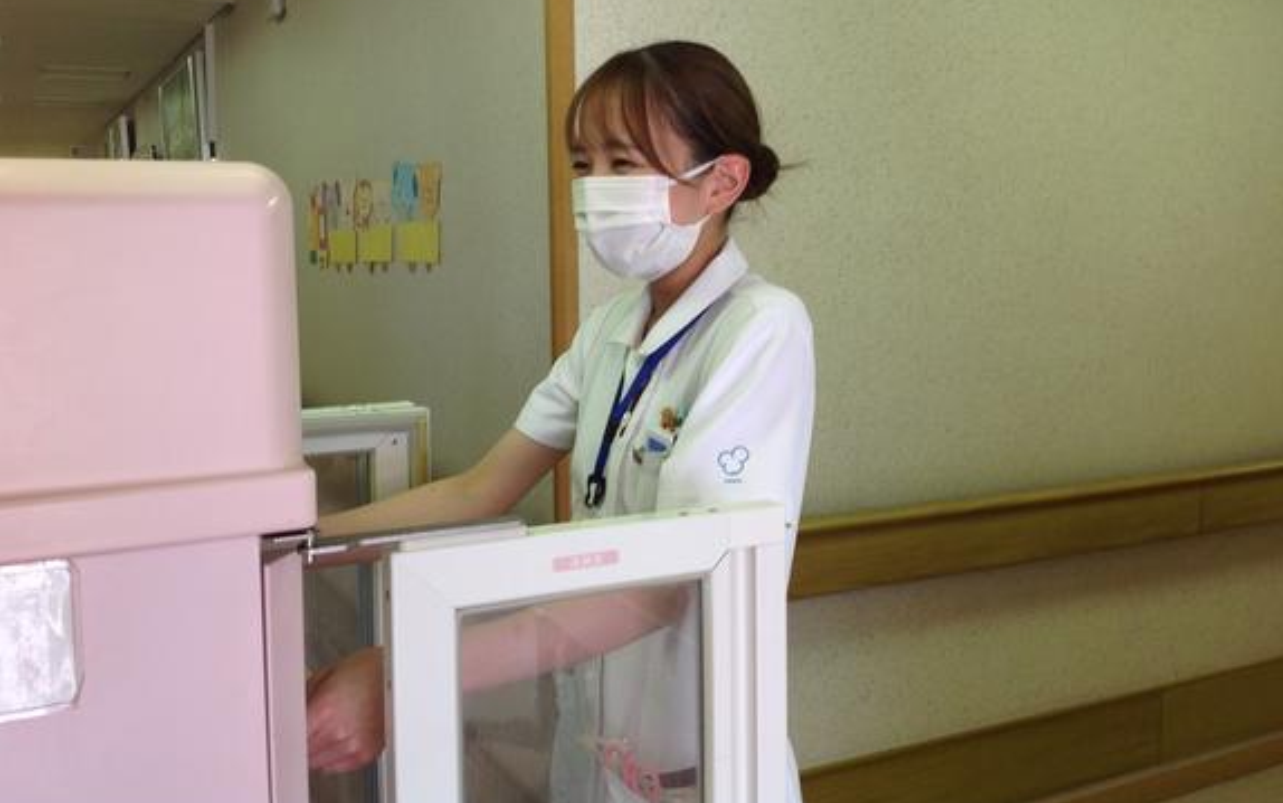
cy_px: 349
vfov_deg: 33.6
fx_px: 1329
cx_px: 656
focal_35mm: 38
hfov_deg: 51.5
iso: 64
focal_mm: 4.28
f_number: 2.4
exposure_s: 1/30
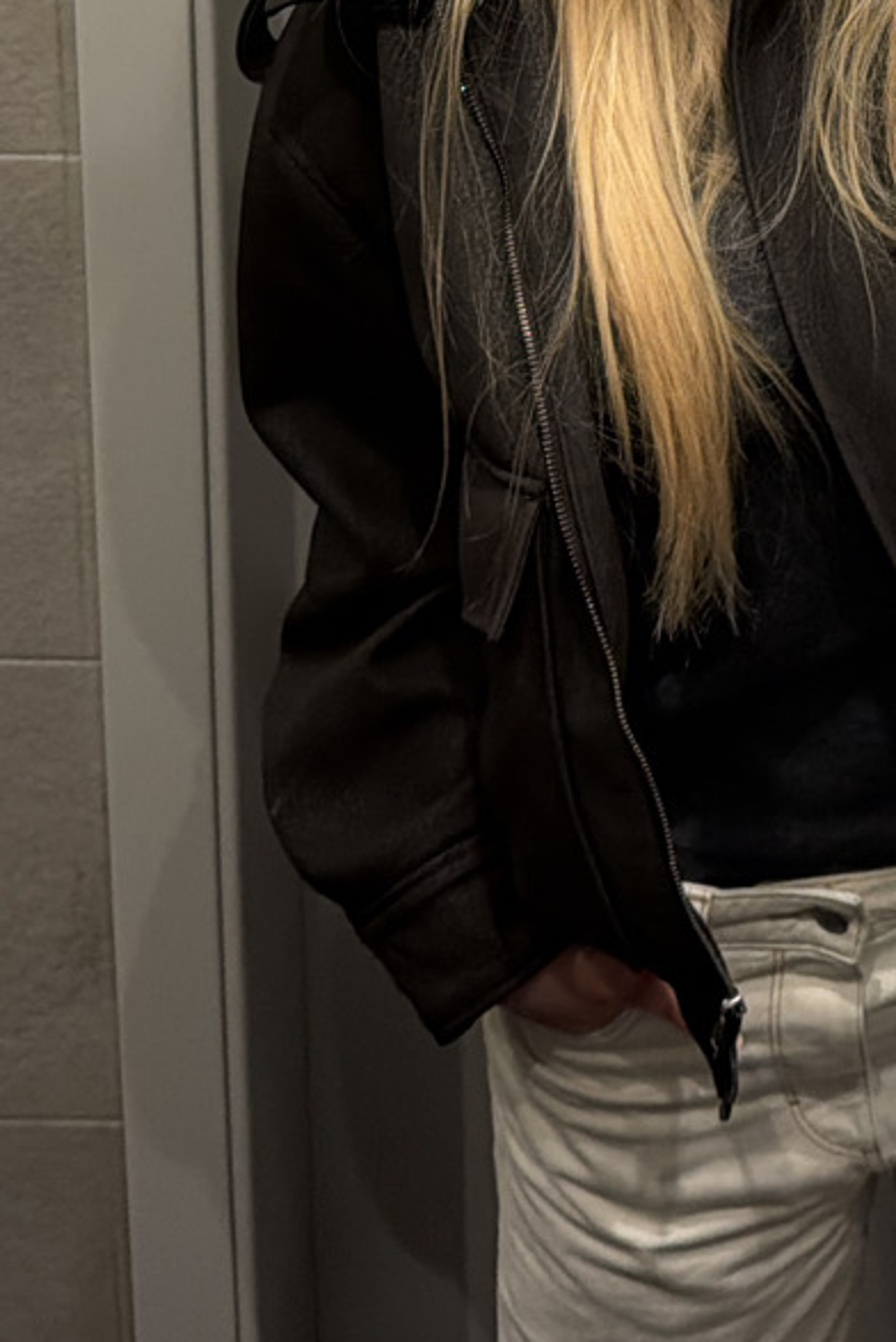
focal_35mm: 85
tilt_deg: -16.1
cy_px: -158
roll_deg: -0.2
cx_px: 1079
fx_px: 3169
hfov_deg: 15.5
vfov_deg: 22.5
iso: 200
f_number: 1.78
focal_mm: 6.76
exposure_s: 1/64
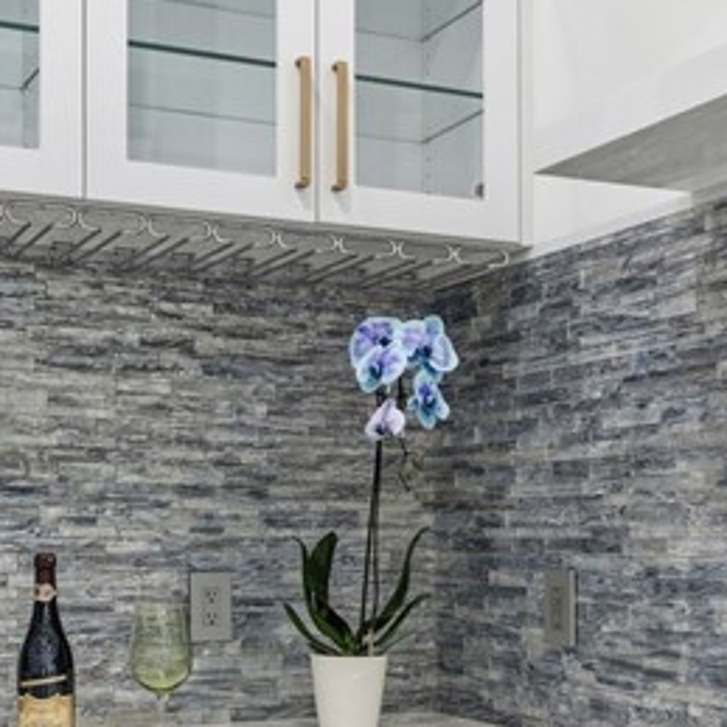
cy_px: 529
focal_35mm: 57
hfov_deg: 29.8
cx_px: 239
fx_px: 1354
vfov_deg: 29.7
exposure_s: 1/30
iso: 400
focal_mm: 16
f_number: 9
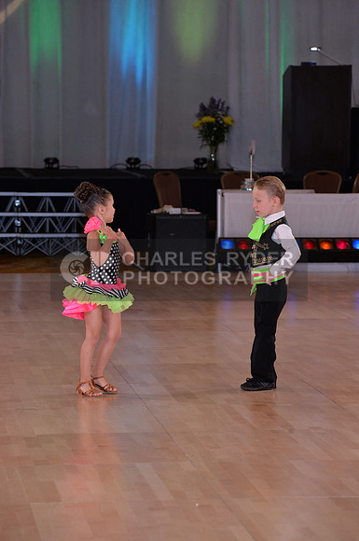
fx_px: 2550
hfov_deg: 8.1
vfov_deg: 12.1
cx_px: 180
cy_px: 270
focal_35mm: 170
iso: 2000
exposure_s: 1/250
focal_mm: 170
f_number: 6.3
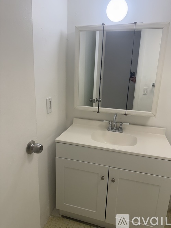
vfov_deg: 71.6
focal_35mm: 24
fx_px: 158
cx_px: 86
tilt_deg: -13.1
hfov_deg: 56.8
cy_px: 114
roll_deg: -0.6
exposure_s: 1/231
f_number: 1.78
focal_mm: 6.76
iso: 125
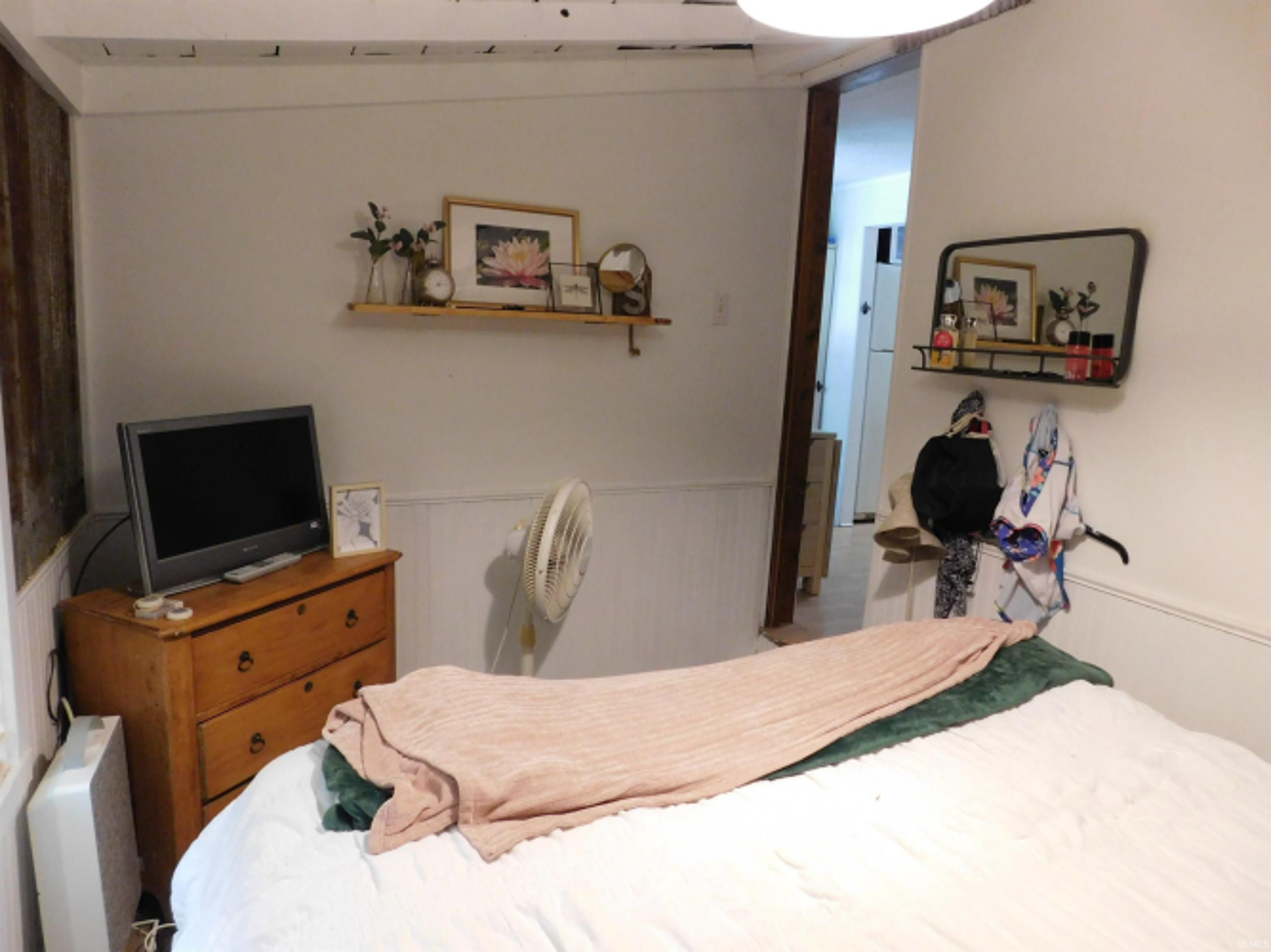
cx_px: 636
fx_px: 844
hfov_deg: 73.9
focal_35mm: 23
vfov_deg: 58.9
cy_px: 476
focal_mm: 4
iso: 400
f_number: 3
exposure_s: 1/20
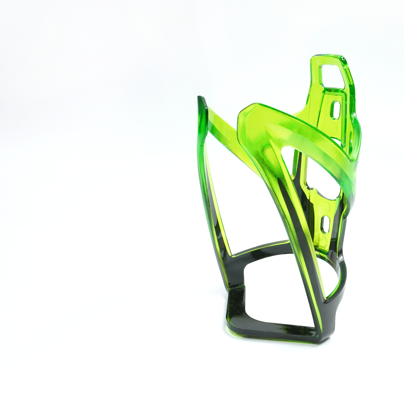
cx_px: 286
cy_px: 201
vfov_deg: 41.3
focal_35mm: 41
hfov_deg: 40.4
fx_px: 537
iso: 1000
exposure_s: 1/8
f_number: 11
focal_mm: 21
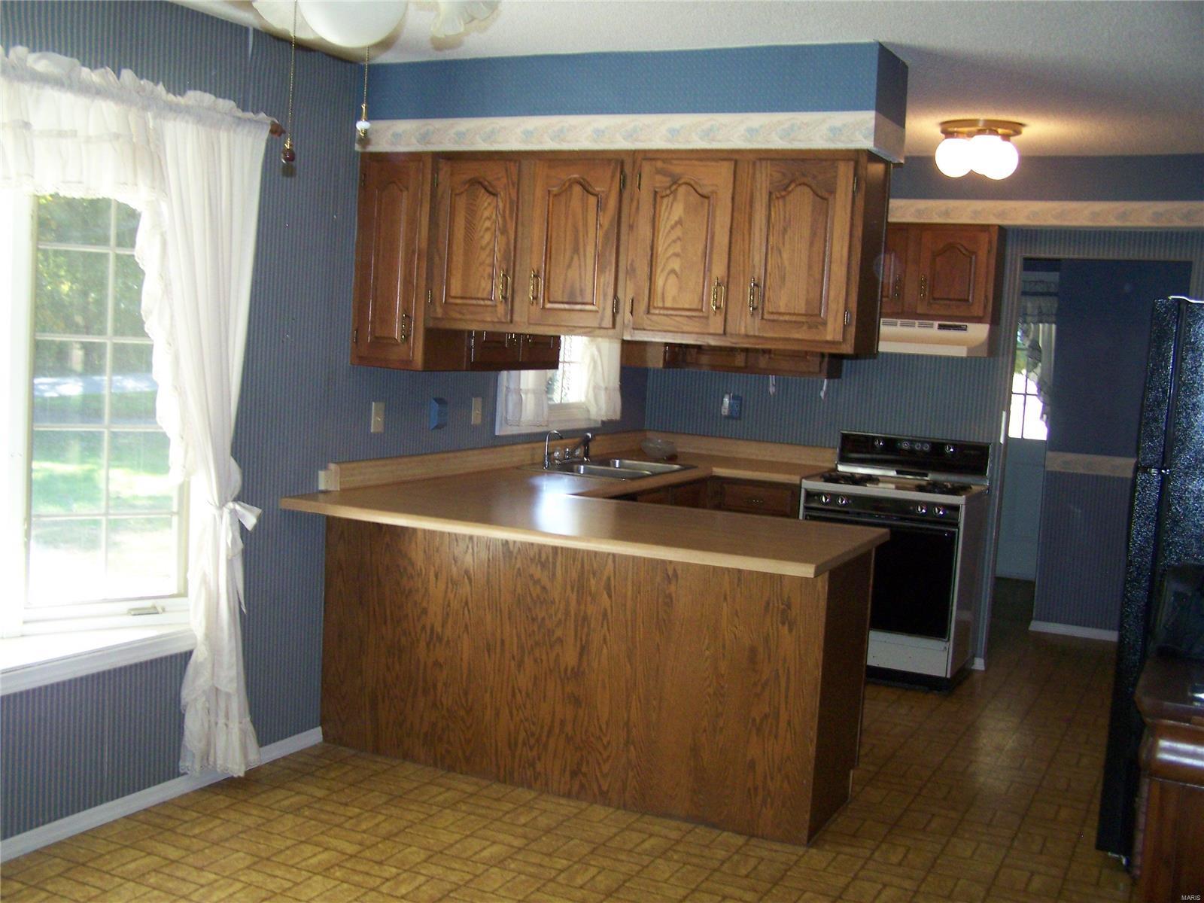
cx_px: 602
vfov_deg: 37.7
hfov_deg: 49.0
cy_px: 452
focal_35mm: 38
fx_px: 1322
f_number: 2.8
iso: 160
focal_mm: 6.3
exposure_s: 1/60
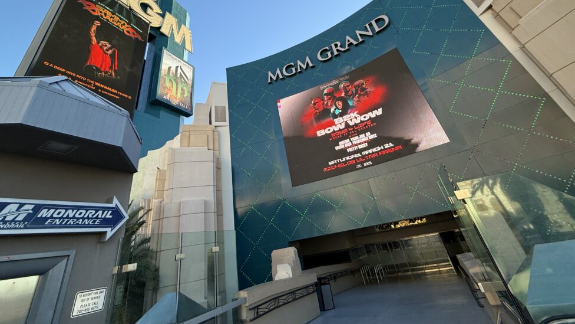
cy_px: 99
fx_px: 244
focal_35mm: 16
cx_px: 279
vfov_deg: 64.7
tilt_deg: +32.7
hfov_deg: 99.3
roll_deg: +10.1
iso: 50
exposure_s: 1/359
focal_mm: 2.22
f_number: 2.2
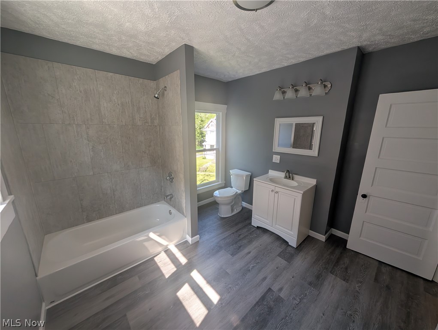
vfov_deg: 94.6
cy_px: 165
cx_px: 219
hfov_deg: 110.5
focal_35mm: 12
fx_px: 152
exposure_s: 1/280
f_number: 1.7
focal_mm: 2.02
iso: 60
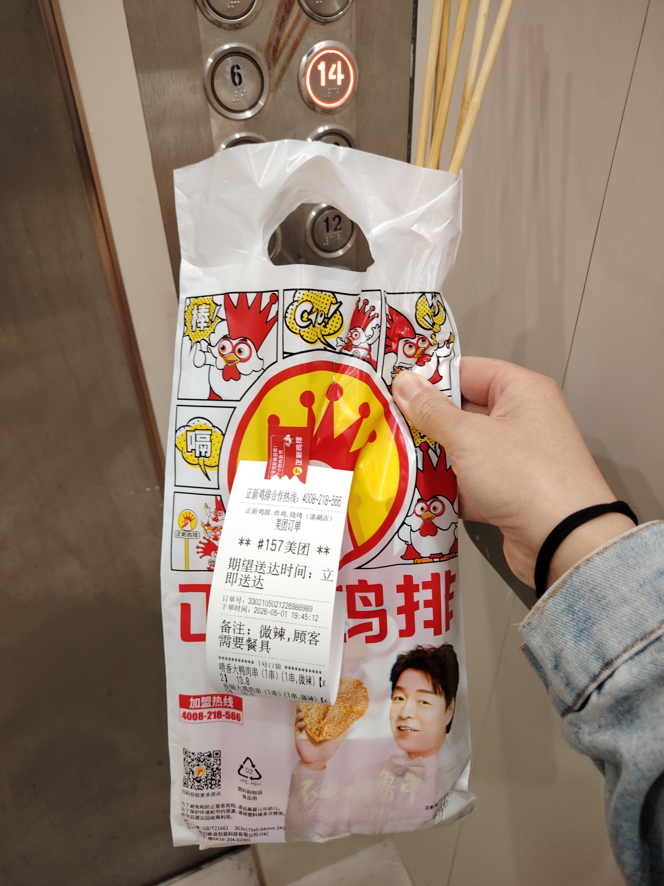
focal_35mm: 24
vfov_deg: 71.6
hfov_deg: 56.8
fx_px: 614
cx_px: 332
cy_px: 443
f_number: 1.75
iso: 465
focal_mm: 5.25
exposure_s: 1/33.3
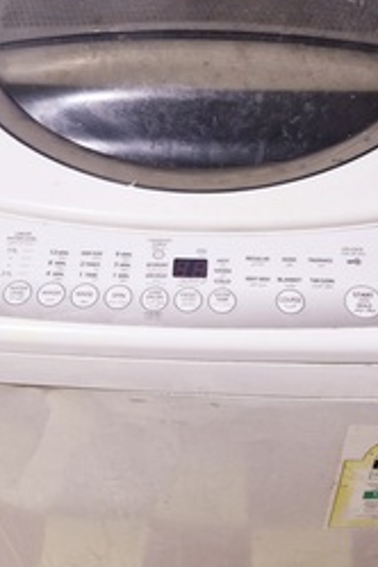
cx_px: 202
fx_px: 693
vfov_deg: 44.3
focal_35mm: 44
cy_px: 233
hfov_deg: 30.5
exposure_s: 1/60.2
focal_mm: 5.54
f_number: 1.8
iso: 640
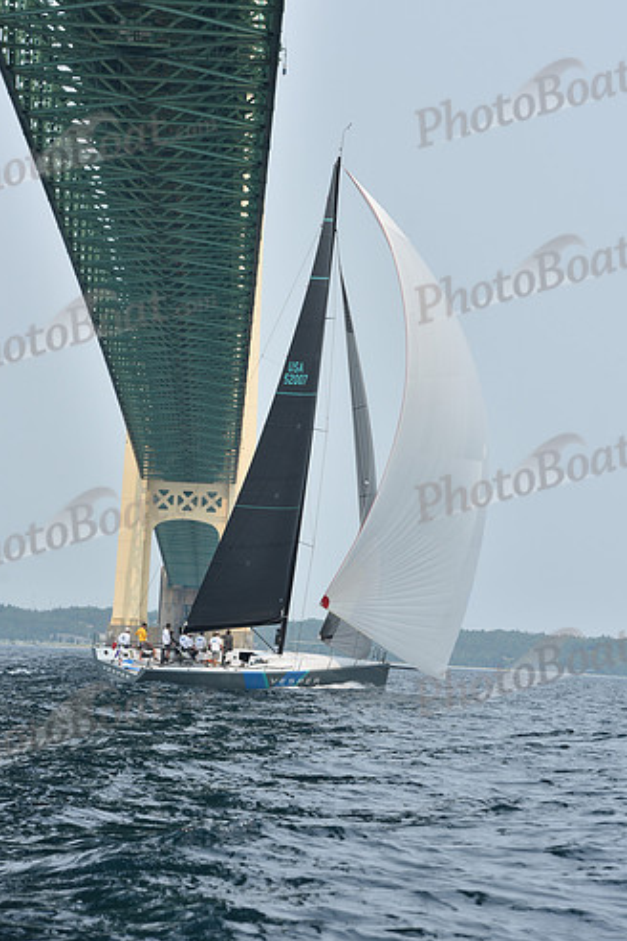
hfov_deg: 9.5
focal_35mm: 144
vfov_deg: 14.2
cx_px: 316
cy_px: 402
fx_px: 3762
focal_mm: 122
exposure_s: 1/1250
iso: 250
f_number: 7.1
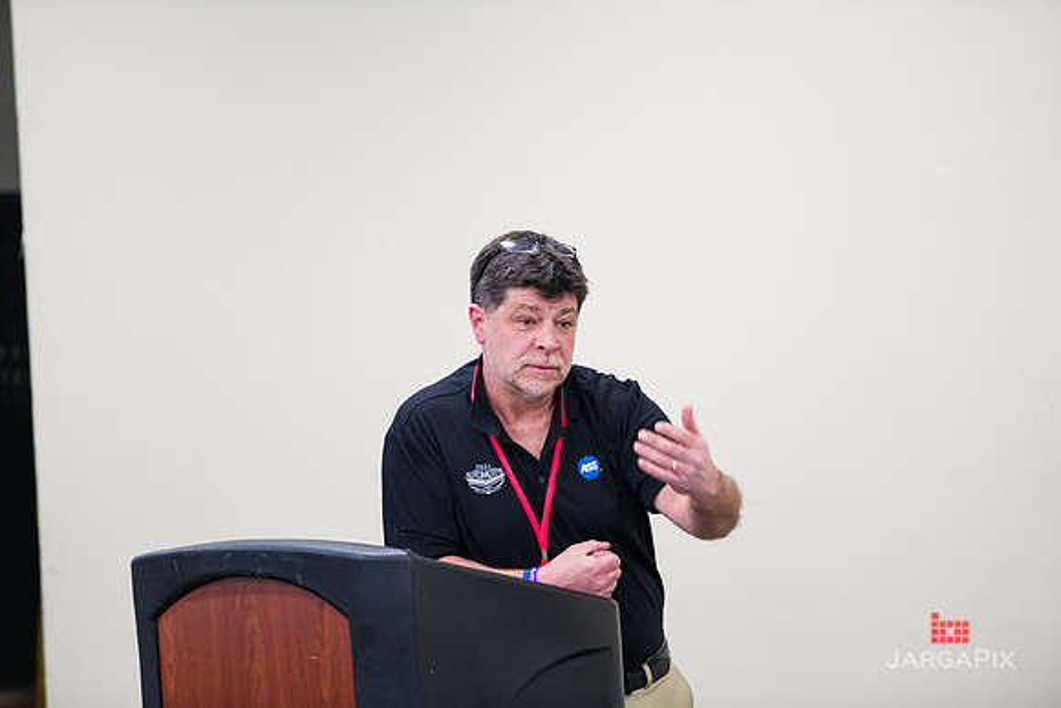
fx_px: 5896
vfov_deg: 6.9
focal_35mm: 200
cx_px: 530
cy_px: 354
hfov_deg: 10.3
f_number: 3.2
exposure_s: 1/200
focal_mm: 200
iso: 1250
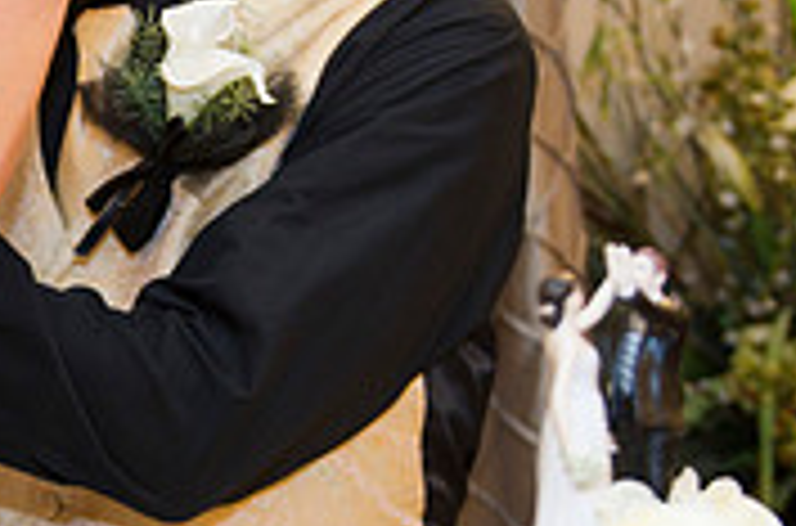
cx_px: -27
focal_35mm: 115
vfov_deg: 11.8
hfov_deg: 17.4
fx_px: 2536
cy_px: 342
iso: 1250
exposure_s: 1/60
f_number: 2.8
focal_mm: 35
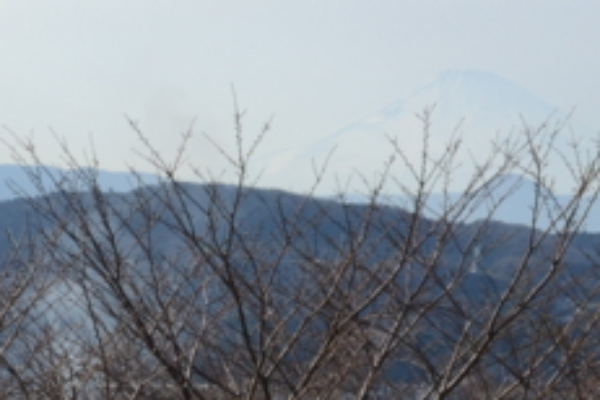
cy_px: 573
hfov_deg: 13.1
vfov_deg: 8.6
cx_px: 140
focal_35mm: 156
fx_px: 2600
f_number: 11
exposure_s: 1/400
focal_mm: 30
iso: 400
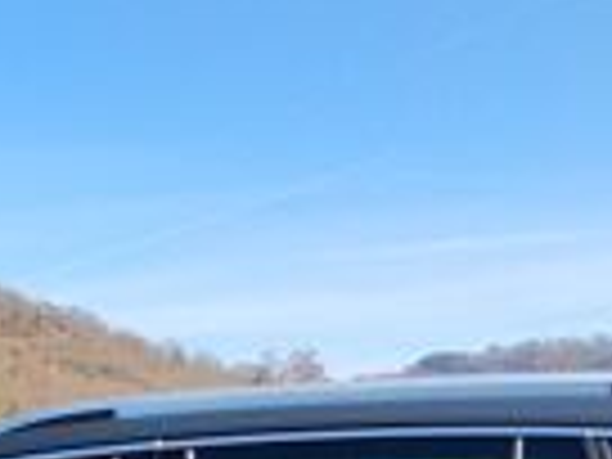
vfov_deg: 13.5
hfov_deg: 19.0
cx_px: 72
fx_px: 1803
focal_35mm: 102
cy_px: 716
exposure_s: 1/863
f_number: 1.8
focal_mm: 4.22
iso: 50
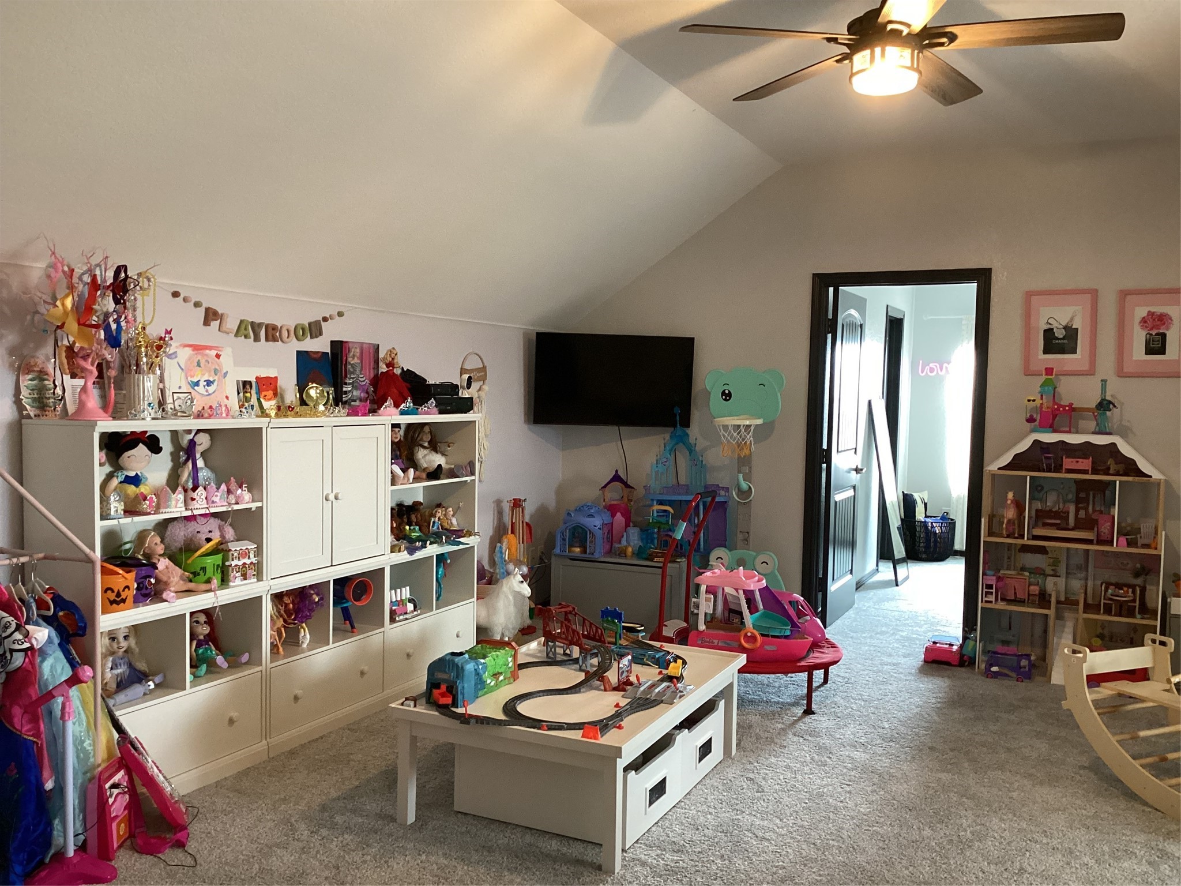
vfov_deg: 45.4
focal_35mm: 31
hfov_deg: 58.4
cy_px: 443
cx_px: 590
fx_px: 1058
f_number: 2.4
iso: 320
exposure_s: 1/40
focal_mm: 3.3
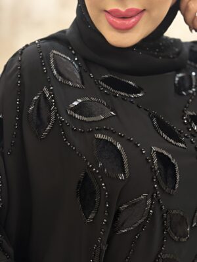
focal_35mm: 48
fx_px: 364
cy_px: 131
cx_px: 98
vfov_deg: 39.7
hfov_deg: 30.3
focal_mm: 6.86
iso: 250
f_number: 1.78
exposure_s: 1/33
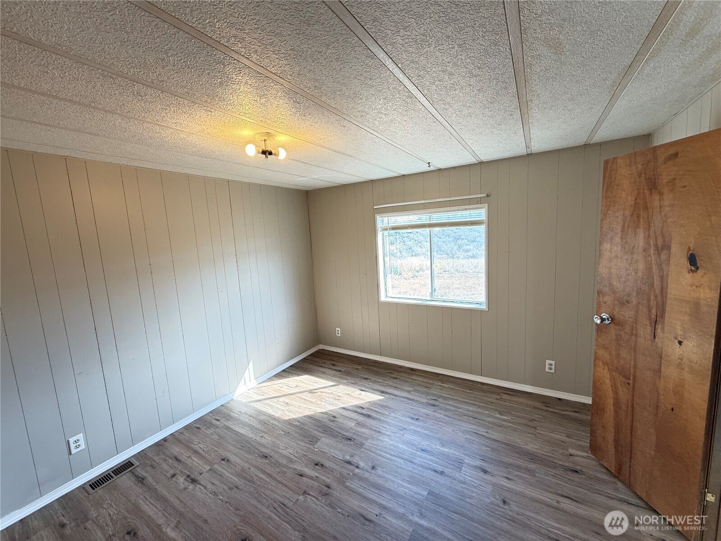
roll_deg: +3.0
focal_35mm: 14
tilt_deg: -7.5
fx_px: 292
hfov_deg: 102.1
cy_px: 270
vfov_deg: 85.7
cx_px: 360
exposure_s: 1/120
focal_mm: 2.22
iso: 160
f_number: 2.2
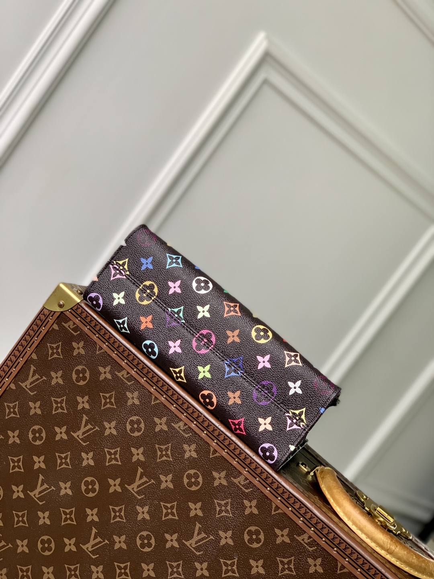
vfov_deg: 36.8
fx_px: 869
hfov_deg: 28.0
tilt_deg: -7.6
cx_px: 217
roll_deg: -35.9
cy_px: 290
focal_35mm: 52
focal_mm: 6
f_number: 2.4
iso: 64
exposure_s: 1/122
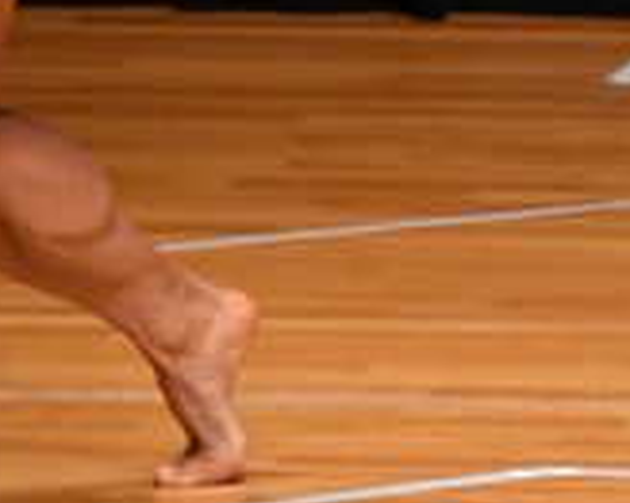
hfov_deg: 1.5
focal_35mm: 1329
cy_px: -349
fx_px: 24765
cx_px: 782
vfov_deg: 1.2
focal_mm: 200
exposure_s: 1/400
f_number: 5.6
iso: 4000
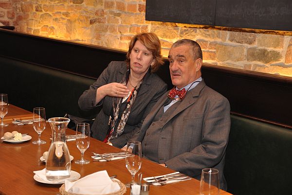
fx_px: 608
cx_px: 146
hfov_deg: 27.0
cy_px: 98
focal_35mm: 75
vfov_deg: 18.2
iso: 400
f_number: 5
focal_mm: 50
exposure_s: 1/60
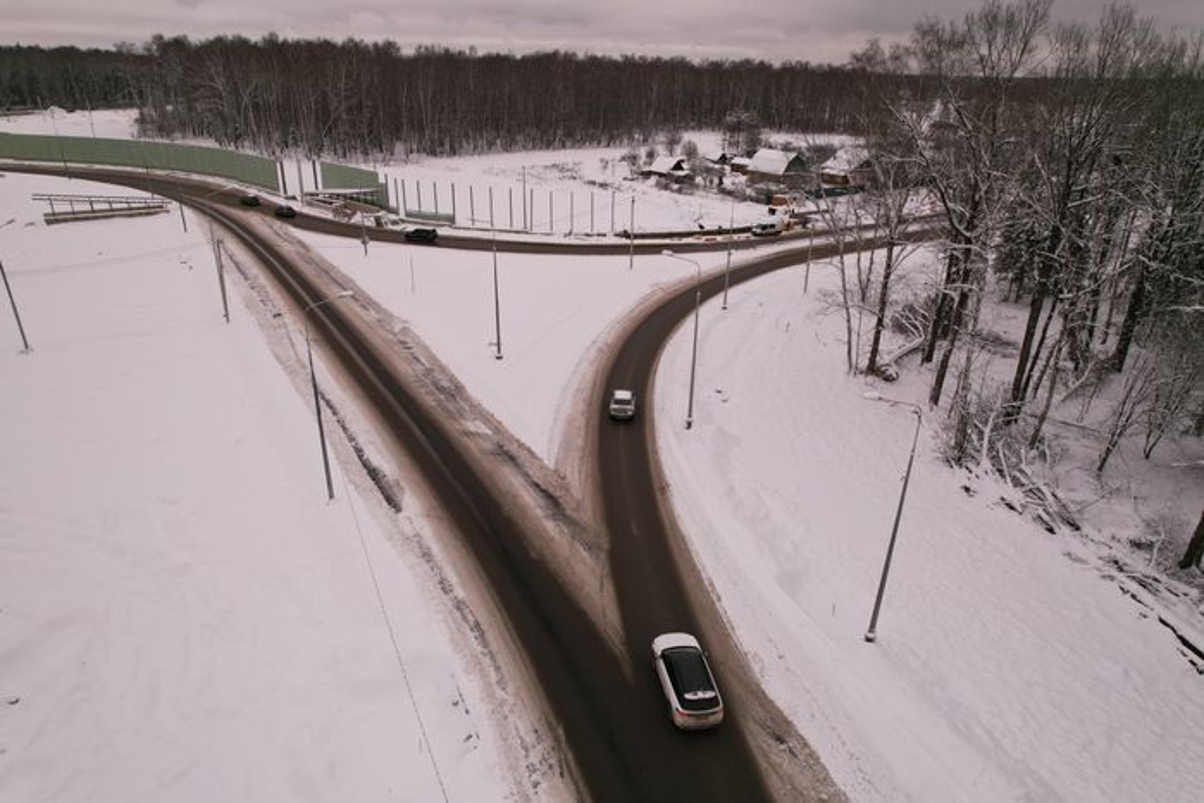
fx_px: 736
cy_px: 402
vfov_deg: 57.2
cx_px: 602
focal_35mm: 22
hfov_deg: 78.6
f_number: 2.8
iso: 100
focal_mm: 8.38
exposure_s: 1/640
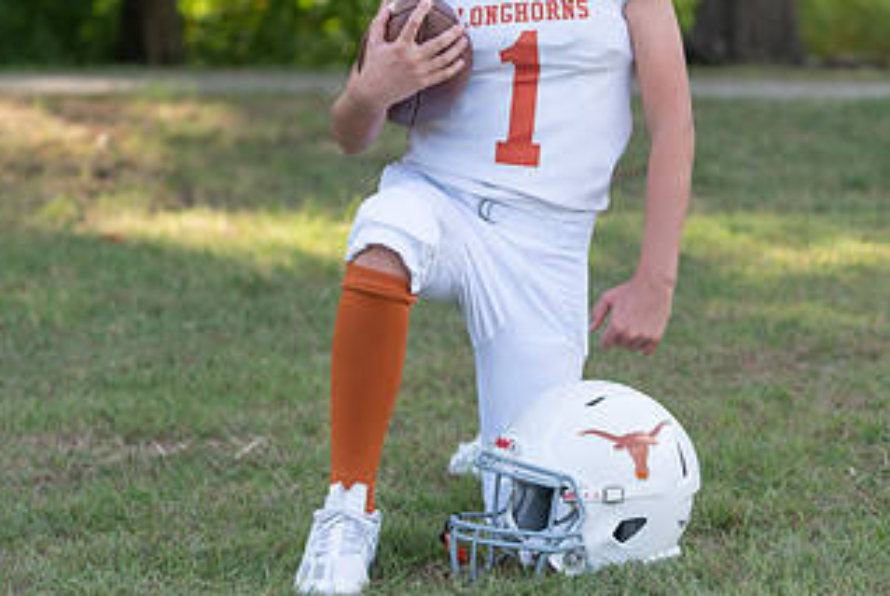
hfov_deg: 14.7
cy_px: 149
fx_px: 3441
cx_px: 532
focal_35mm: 139
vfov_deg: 9.9
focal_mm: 70
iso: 100
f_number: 2.8
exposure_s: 1/400
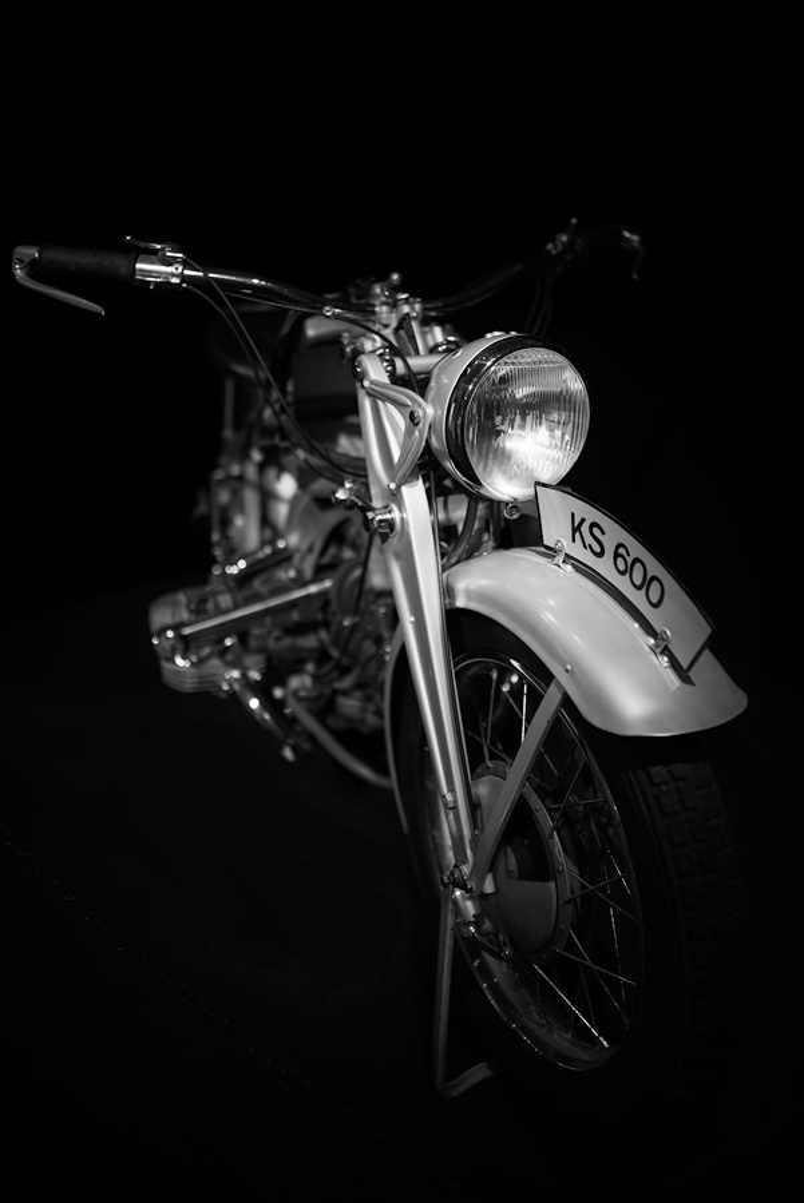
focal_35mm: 35
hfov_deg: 37.9
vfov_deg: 54.4
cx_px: 402
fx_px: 1171
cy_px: 602
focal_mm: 35
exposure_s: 1/80
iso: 100
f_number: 1.4
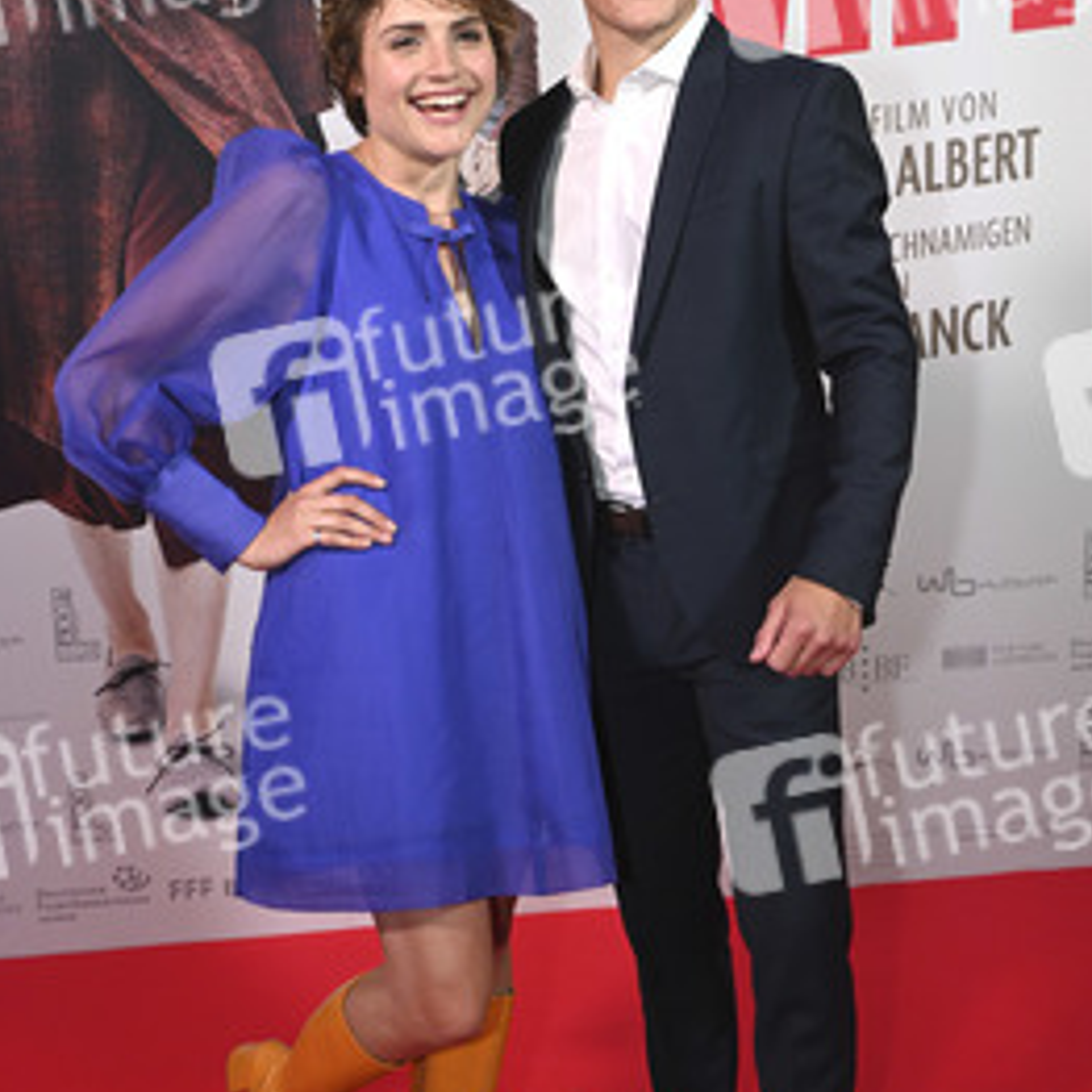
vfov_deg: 35.3
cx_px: 546
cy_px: 588
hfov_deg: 35.4
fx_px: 1713
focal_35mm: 48
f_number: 7.1
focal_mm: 37
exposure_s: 1/200
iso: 2000
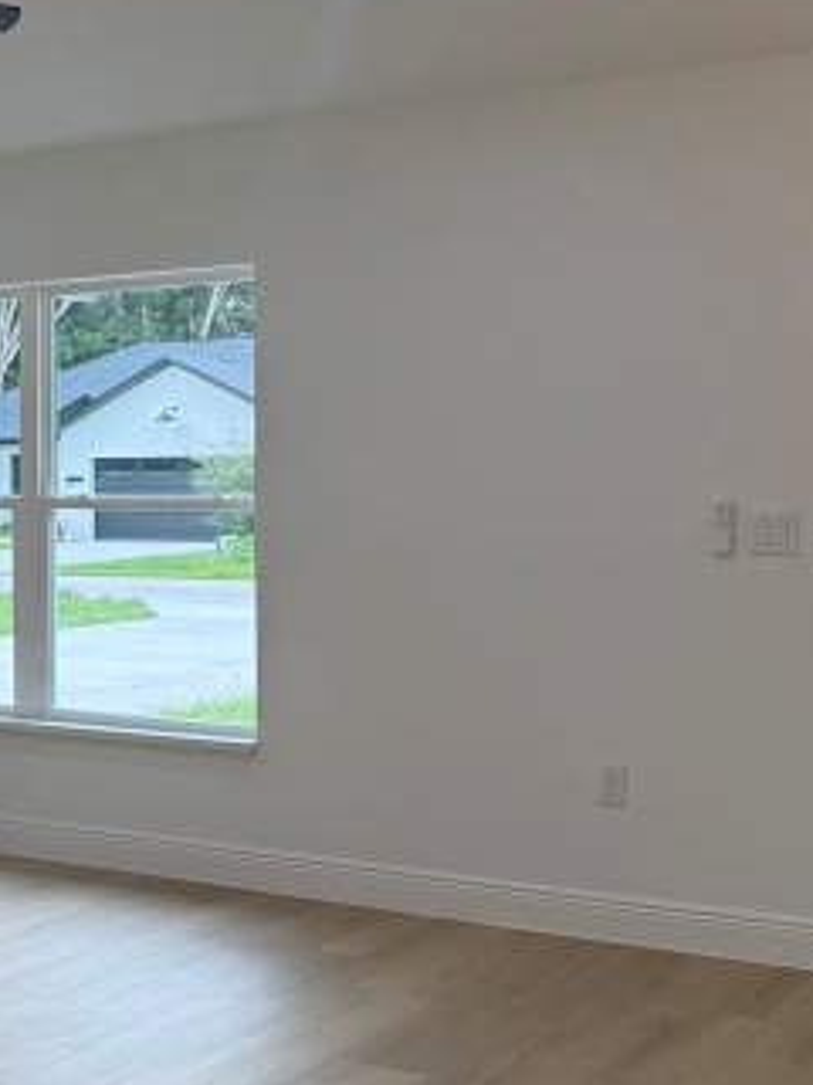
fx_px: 1879
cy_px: 536
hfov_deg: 22.6
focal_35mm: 60
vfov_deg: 32.2
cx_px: -139
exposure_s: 1/266
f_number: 1.78
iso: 100
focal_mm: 6.76
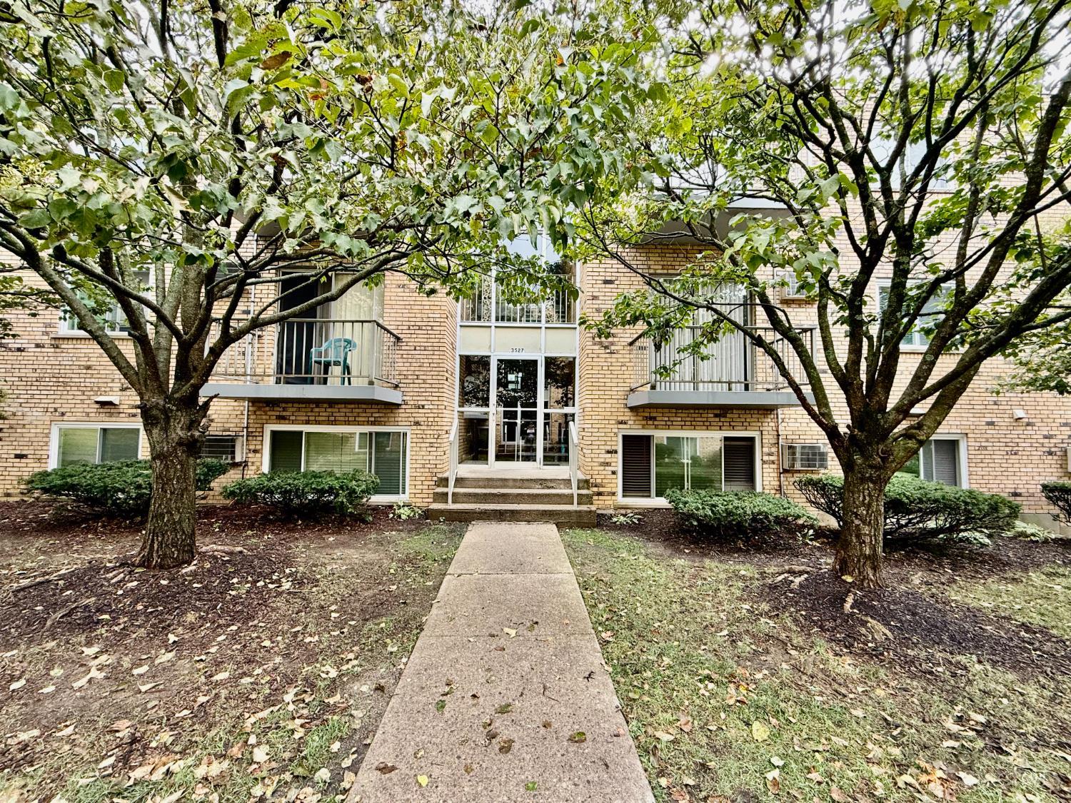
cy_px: 402
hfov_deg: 102.1
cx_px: 536
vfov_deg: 85.7
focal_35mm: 14
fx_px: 433
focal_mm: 2.22
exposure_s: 1/99
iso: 100
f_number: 2.2
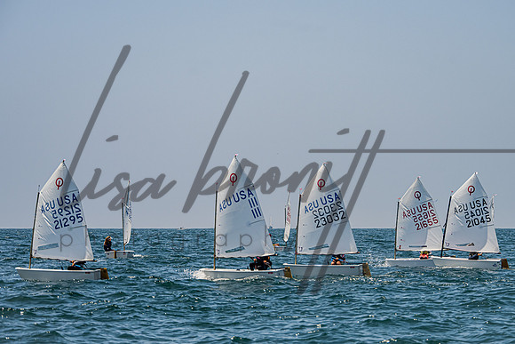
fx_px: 1940
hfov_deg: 15.1
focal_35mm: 136
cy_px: 193
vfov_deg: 10.1
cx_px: 297
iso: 250
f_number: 6.3
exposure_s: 1/2000
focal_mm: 105
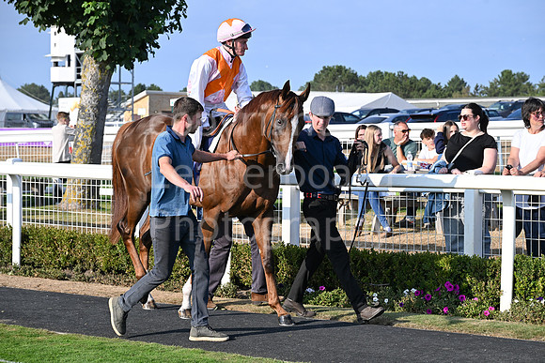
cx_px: 272
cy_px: 182
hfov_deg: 23.6
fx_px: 1302
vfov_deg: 15.9
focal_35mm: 86
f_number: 6.3
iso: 500
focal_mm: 86
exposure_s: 1/1600
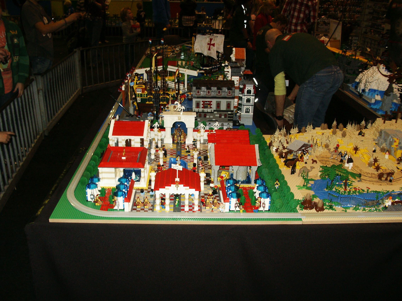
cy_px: 150
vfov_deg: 40.7
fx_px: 406
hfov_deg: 52.6
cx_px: 201
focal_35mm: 35
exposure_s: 1/45
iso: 200
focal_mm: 7.18
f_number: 3
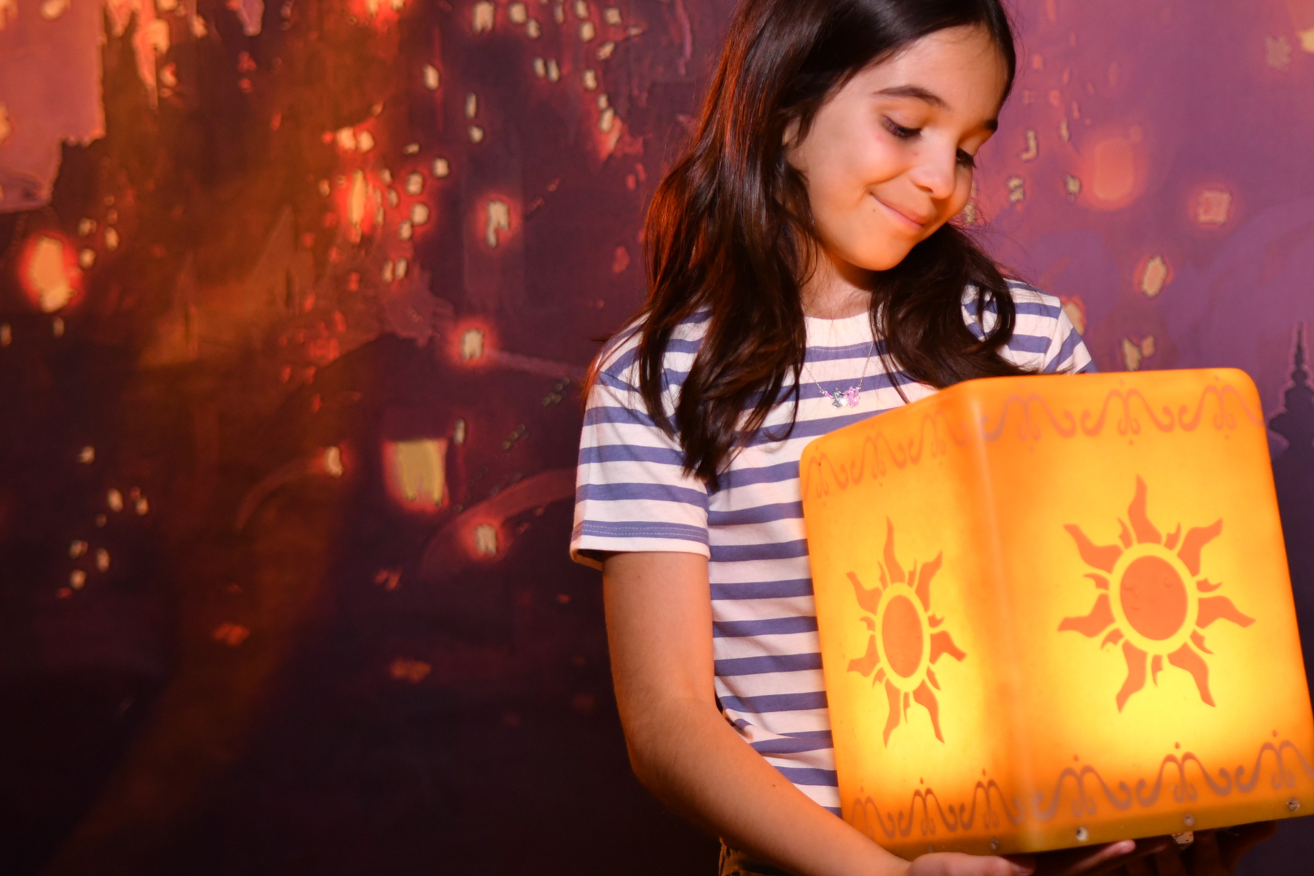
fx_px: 2445
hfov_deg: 29.9
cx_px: 850
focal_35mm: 67
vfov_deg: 20.3
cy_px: 393
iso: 640
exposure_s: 1/125
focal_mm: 32
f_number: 2.8
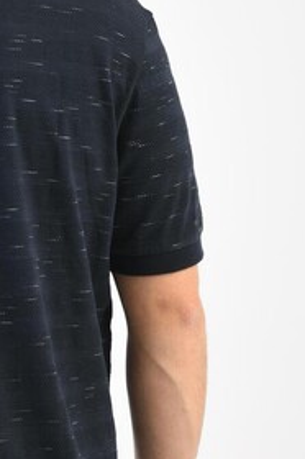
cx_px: -49
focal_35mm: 161
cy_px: 215
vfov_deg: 12.8
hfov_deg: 8.4
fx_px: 2051
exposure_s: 1/160
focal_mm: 60
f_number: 7.1
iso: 100
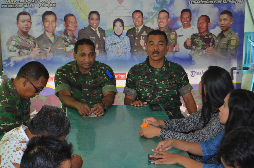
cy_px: 84
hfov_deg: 24.7
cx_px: 127
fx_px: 581
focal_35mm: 82
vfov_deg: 16.5
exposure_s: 1/60
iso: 800
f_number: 5.6
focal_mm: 55
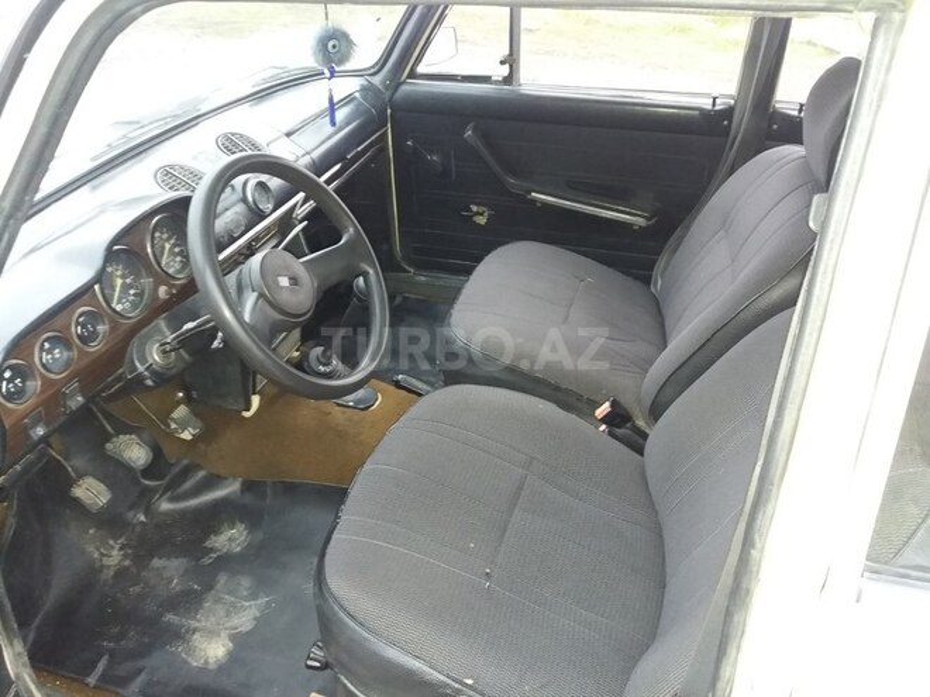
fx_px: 752
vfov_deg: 49.7
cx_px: 465
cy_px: 348
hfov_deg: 63.4
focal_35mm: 28
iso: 250
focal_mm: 3.7
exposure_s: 1/15
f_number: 1.9
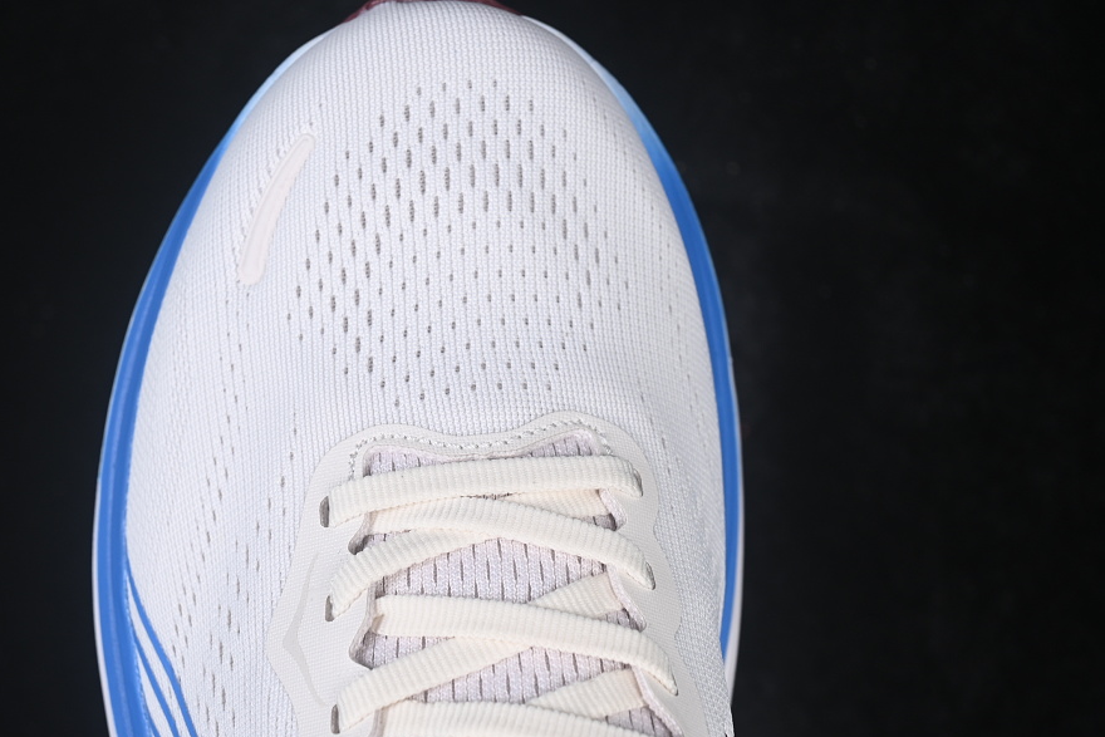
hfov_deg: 22.1
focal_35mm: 92
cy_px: 422
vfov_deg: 14.9
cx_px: 431
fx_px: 2824
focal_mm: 50
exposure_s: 1/80
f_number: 7.1
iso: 160
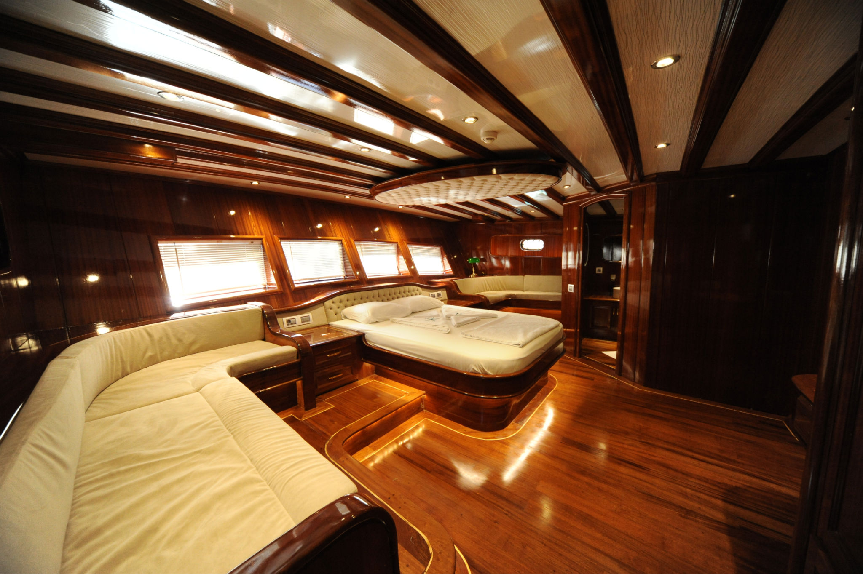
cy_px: 287
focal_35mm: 12
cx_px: 432
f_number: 6.3
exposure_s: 1/40
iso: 3200
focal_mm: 12
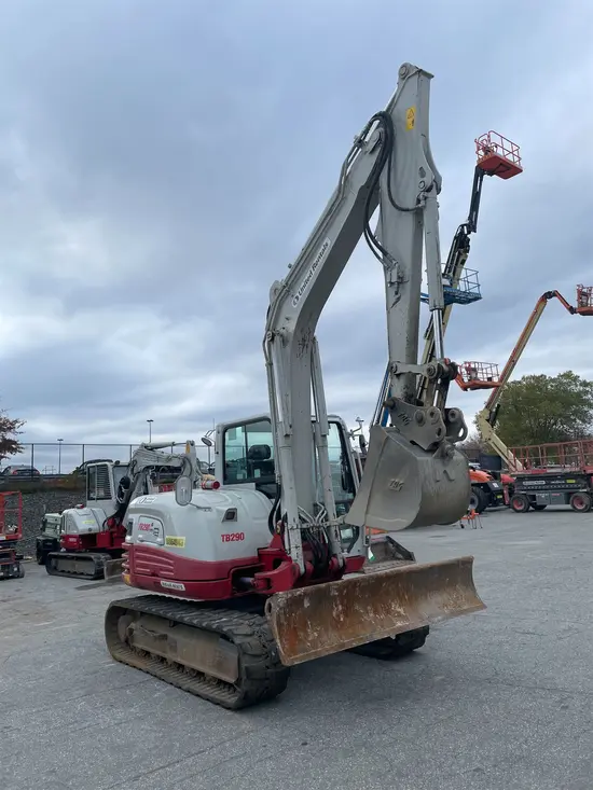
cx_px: 296
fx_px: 594
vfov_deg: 67.3
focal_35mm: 26
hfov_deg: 53.1
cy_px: 395
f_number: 1.6
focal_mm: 4.2
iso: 50
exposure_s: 1/1401
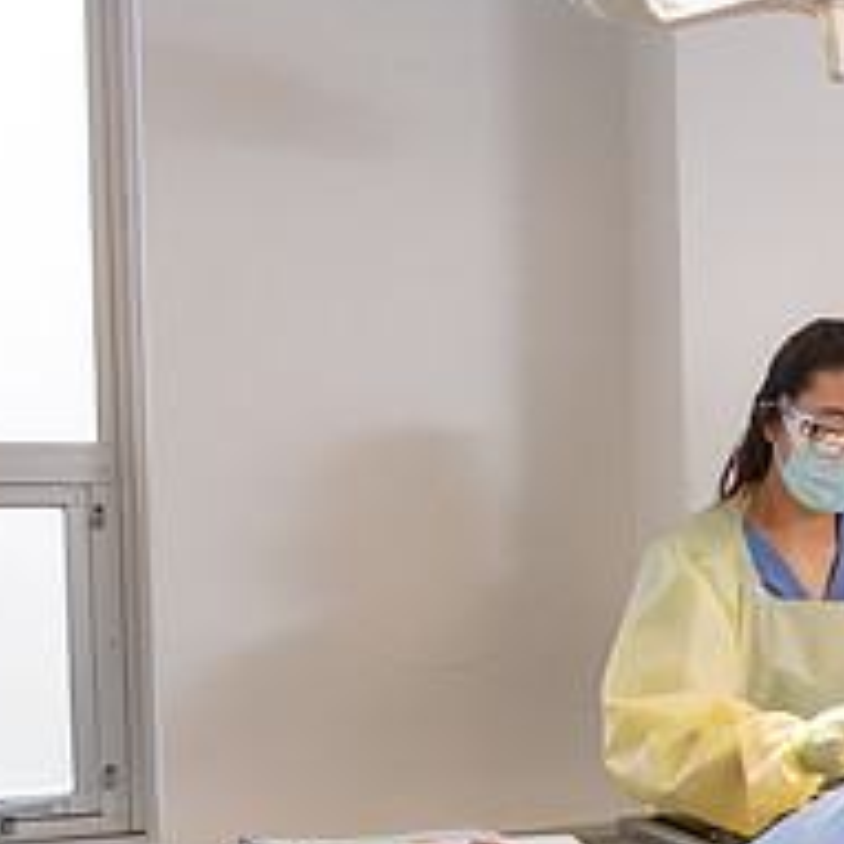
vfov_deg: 22.9
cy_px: 590
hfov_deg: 20.7
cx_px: 1144
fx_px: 2069
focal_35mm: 75
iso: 400
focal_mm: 29
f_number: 4
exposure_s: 1/200
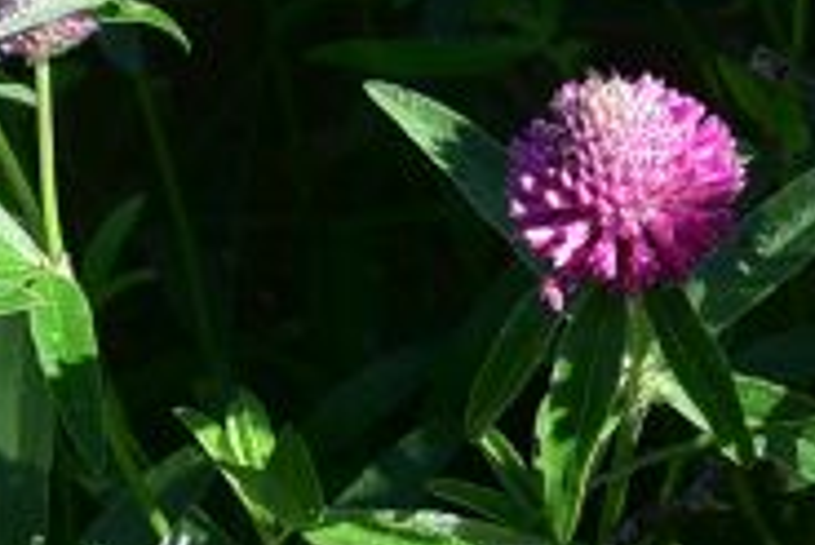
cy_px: 228
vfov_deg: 3.9
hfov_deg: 5.8
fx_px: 7998
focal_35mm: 353
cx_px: 904
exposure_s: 1/125
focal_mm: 50
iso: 100
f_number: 7.1
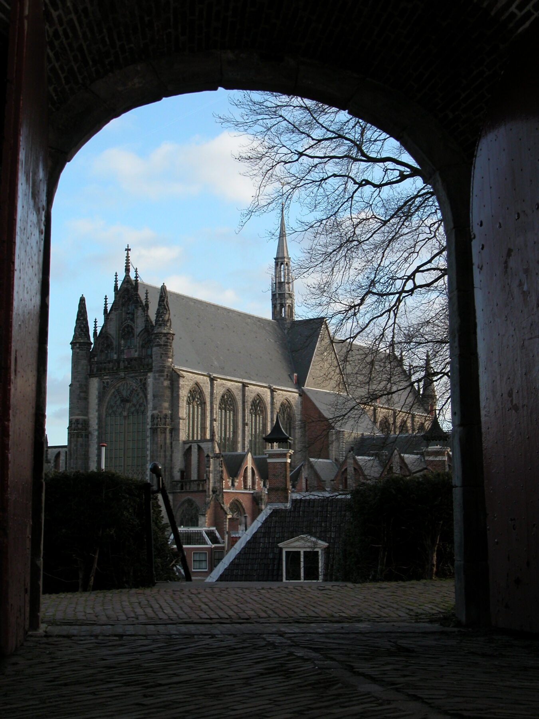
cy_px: 360
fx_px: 1204
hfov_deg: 25.2
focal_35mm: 58
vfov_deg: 33.2
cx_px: 270
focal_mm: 14.7
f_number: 4.4
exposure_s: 1/200
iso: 100
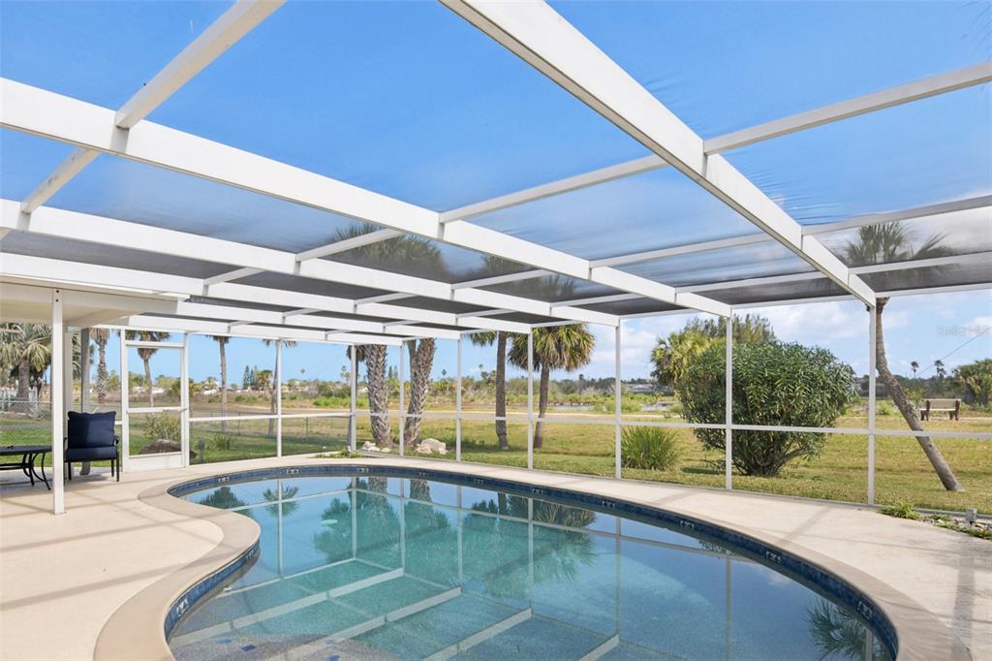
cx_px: 496
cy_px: 330
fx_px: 468
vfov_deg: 70.4
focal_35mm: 17
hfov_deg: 93.3
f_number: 8
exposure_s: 1/800
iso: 400
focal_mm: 17
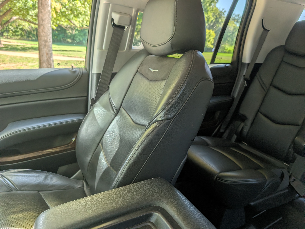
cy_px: 114
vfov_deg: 56.9
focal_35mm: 24
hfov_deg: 71.5
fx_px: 212
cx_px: 152
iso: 17
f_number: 1.68
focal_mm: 6.9
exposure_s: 1/242
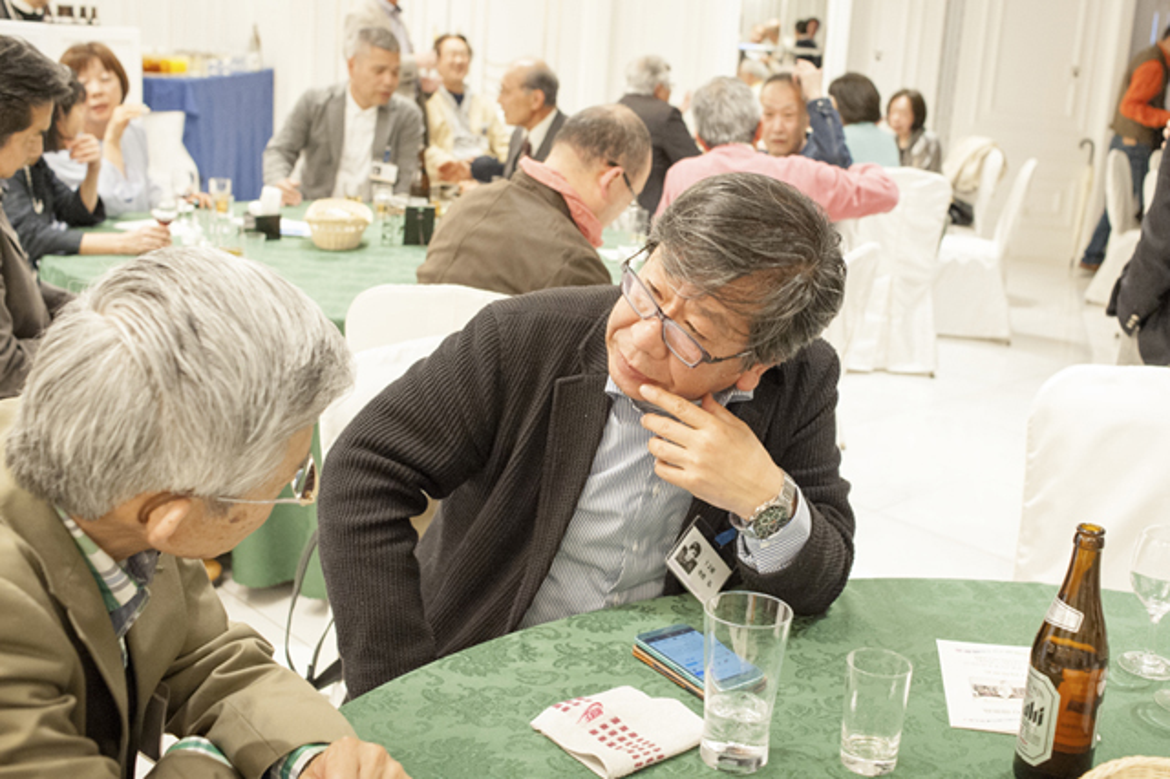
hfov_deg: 54.5
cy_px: 390
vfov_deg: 37.8
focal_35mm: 35
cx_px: 585
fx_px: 1137
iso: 3200
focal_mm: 35
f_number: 5.6
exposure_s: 1/100
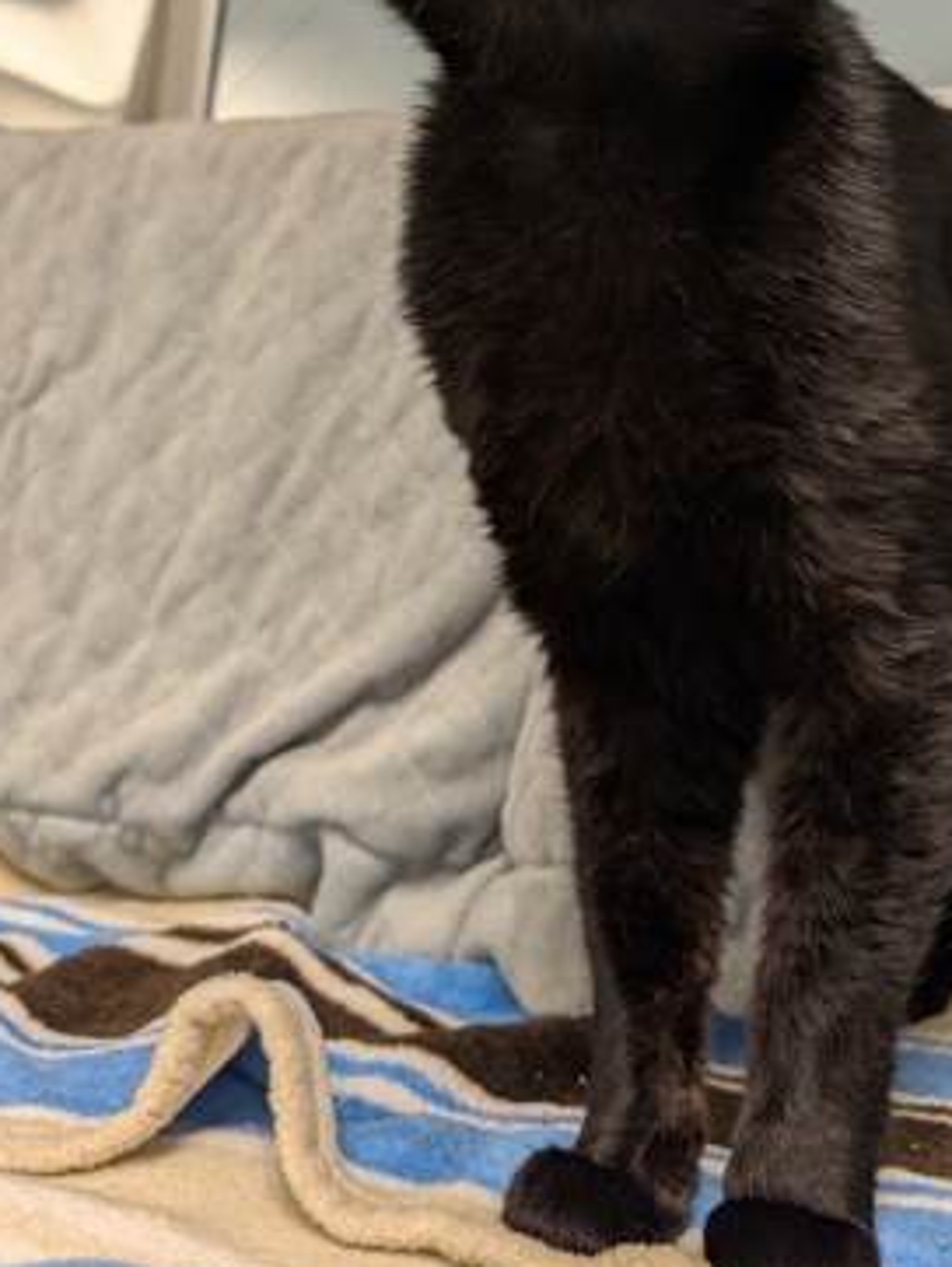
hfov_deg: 38.4
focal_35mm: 37
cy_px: 329
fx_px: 1355
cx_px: 606
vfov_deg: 48.3
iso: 161
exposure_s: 1/120
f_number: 1.68
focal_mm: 6.9
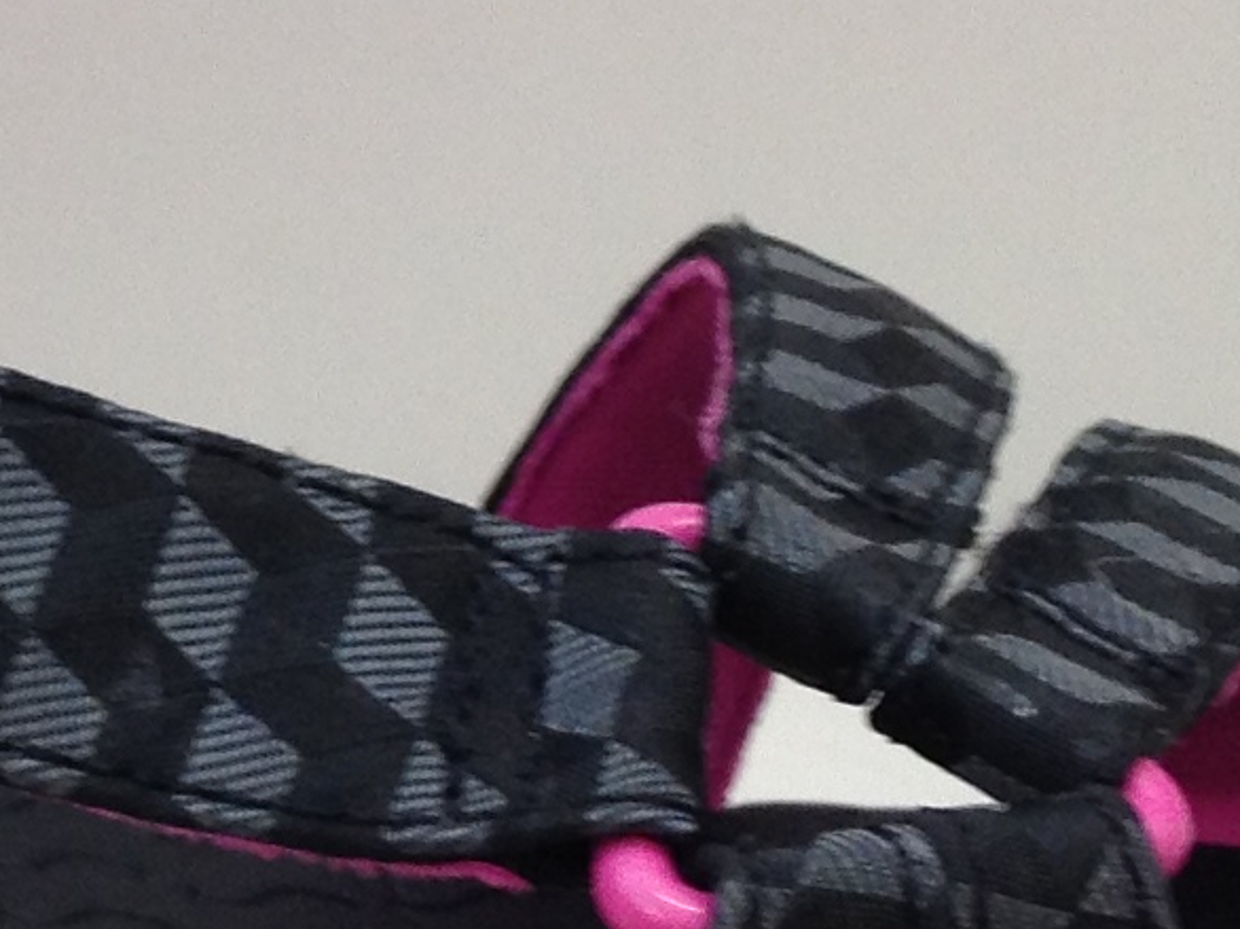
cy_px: 95
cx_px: -504
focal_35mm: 195
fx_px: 6982
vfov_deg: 7.6
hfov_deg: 9.9
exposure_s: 1/60
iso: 80
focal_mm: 4.28
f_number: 2.4
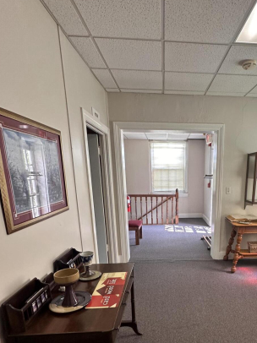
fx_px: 228
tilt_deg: -10.2
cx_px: 185
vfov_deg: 71.8
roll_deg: -1.9
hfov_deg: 56.6
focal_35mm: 23
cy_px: 229
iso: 250
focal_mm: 2.22
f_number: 2.2
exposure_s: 1/120
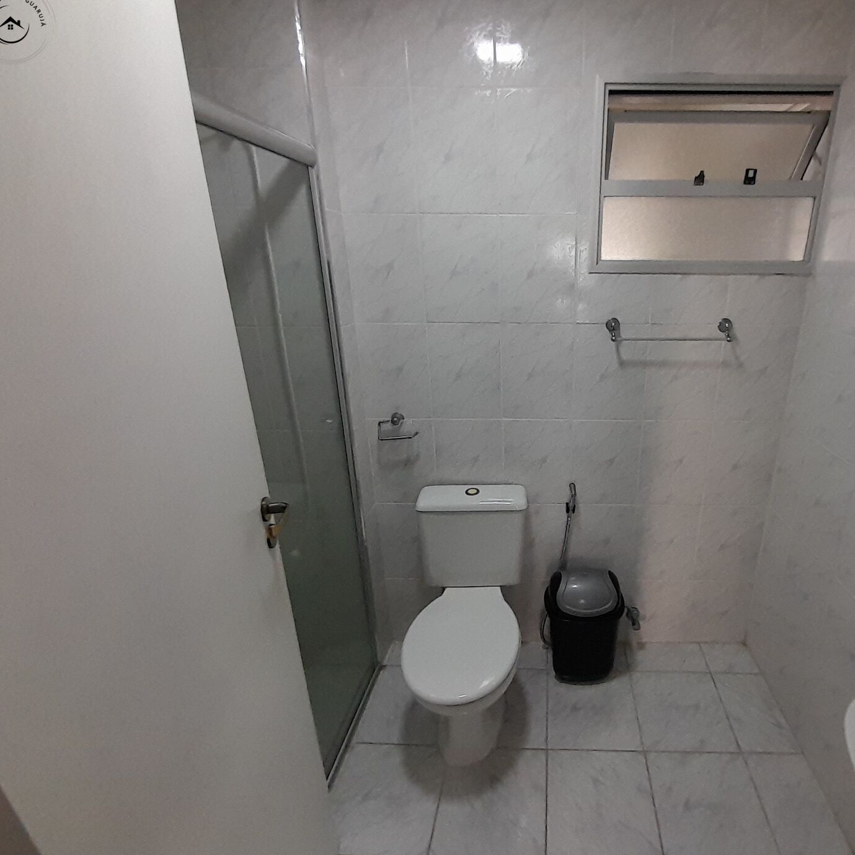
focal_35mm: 16
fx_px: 447
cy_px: 425
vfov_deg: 87.4
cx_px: 521
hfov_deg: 86.1
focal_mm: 1.13
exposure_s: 1/40
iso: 125
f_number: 2.2
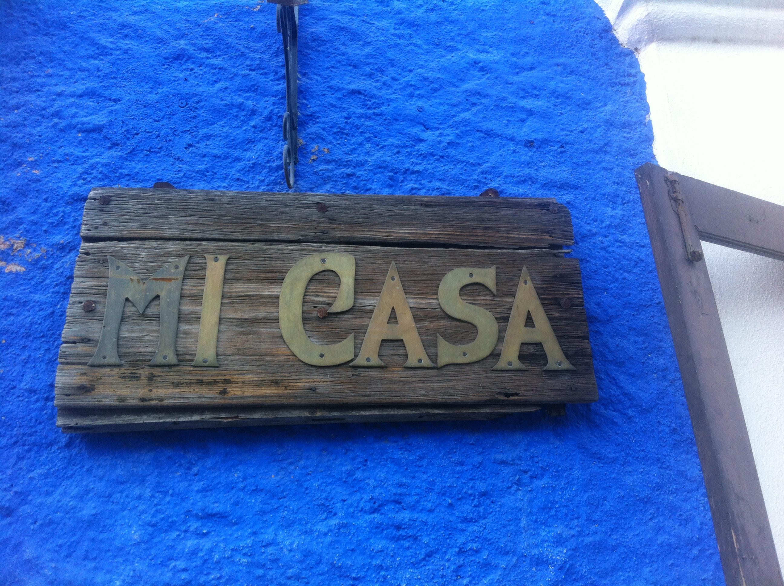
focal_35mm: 35
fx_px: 792
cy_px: 293
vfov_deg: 40.6
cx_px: 392
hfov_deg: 52.7
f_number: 2.8
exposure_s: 1/17
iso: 80
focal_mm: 3.85
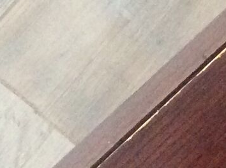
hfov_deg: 10.8
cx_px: 249
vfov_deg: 7.9
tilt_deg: -78.3
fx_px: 1179
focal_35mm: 181
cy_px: -136
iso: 200
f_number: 2.4
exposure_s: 1/25
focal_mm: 3.3
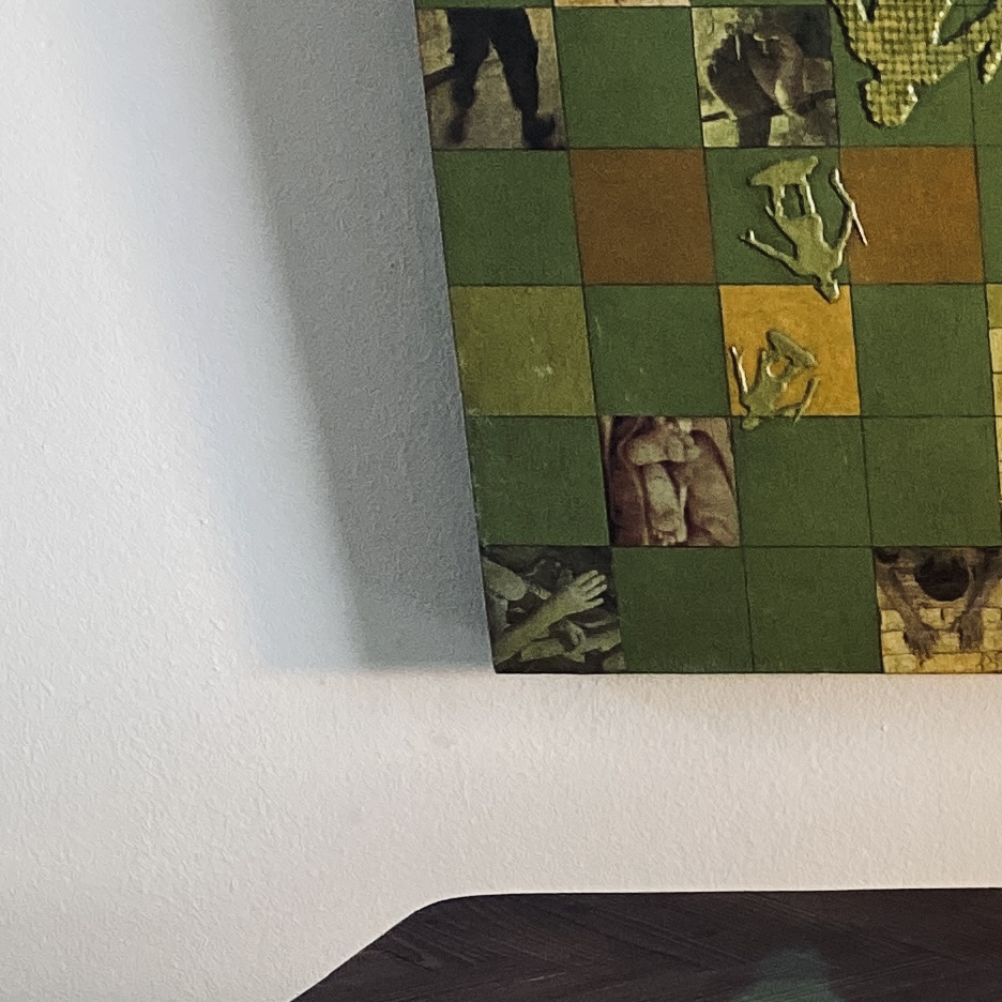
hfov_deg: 15.8
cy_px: 871
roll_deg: +1.0
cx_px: 1601
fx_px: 3242
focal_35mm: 99
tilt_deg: -13.0
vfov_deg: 17.4
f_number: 1.8
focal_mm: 4.25
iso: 250
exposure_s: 1/50
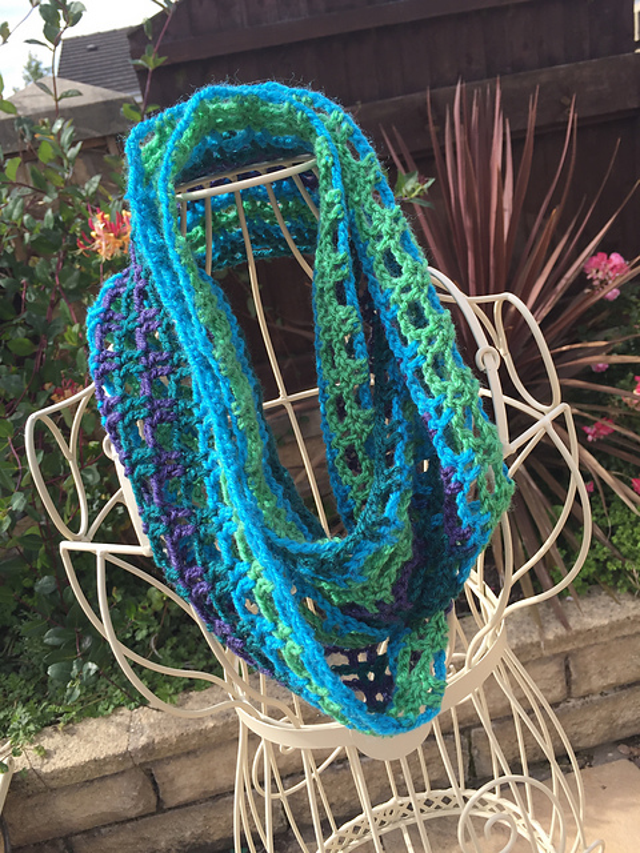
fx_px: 715
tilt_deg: -17.6
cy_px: 426
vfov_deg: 61.7
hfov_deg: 48.2
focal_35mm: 29
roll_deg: +11.5
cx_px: 320
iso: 32
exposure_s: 1/706
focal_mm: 4.15
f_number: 2.2
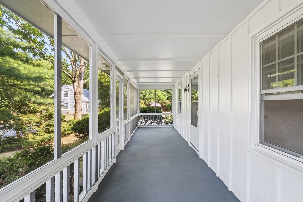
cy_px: 106
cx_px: 158
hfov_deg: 91.5
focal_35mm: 18
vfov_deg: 68.7
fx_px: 148
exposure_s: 1/4
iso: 100
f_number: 9
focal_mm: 16.5
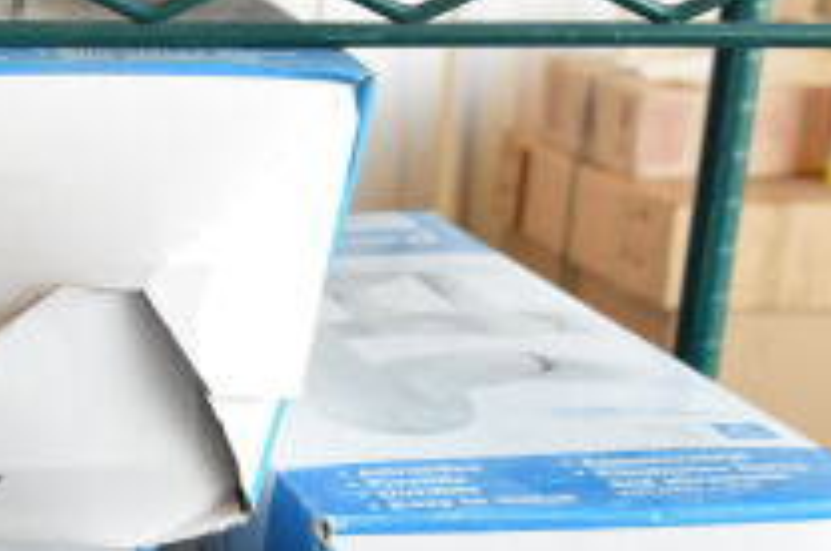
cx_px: -148
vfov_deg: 13.8
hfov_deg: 19.9
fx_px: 2236
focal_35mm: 97
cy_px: 581
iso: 1600
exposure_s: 1/160
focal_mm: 22
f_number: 6.3
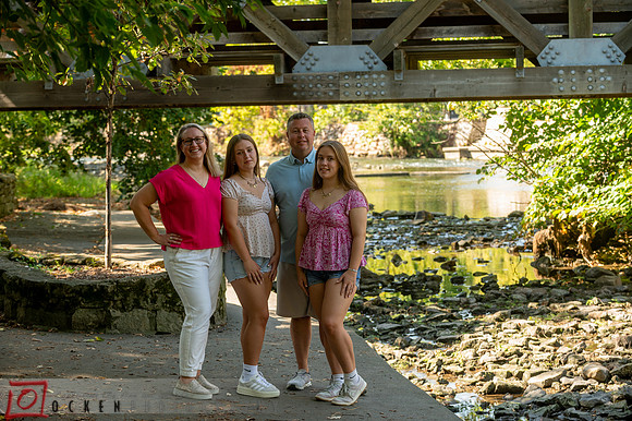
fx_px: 1509
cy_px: 210
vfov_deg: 15.9
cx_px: 316
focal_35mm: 86
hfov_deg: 23.7
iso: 250
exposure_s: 1/100
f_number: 5
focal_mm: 86
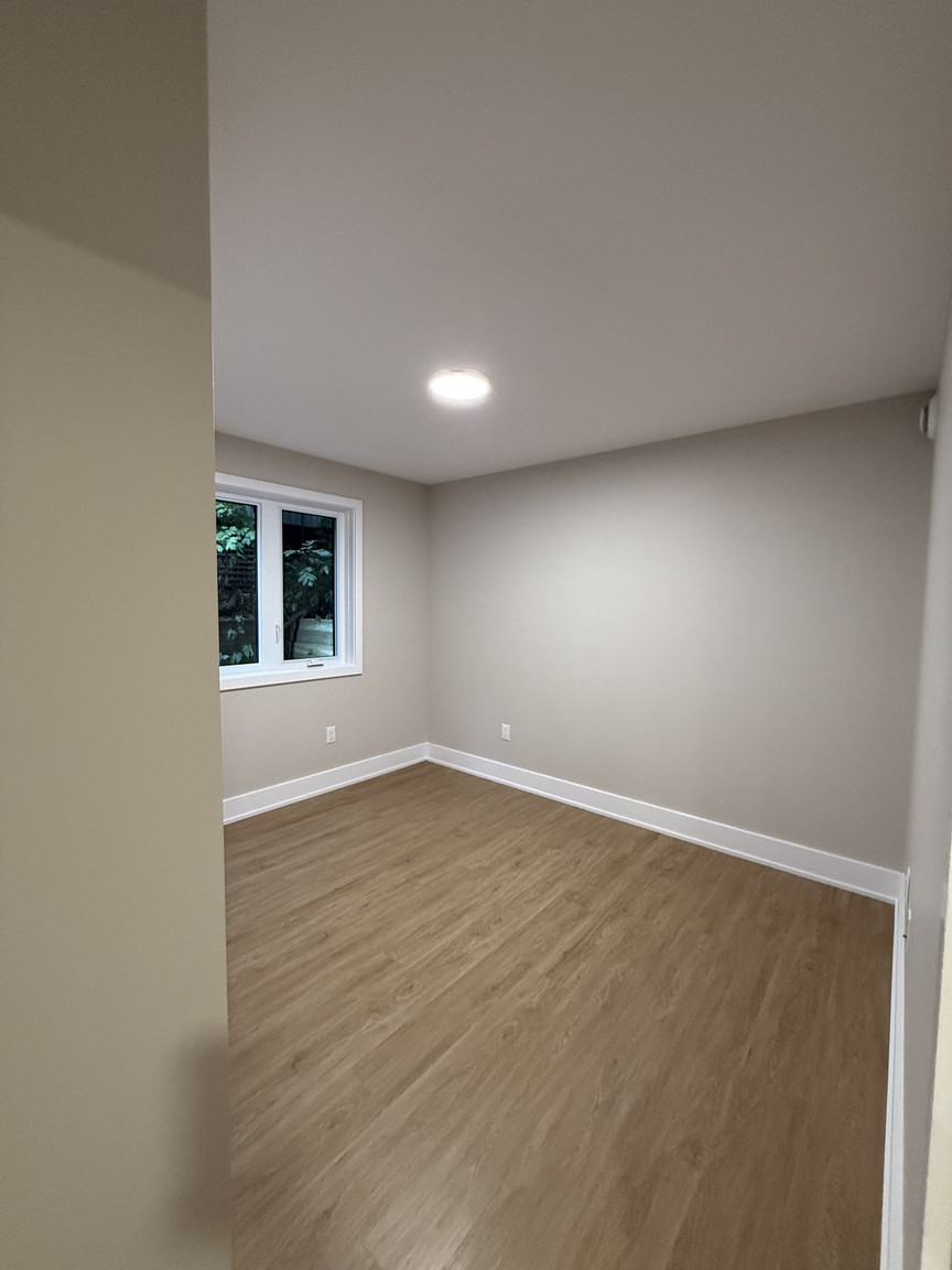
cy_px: 635
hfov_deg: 85.7
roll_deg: -0.5
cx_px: 476
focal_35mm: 14
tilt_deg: -2.9
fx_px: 513
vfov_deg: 102.1
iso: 640
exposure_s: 1/120
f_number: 2.2
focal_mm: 2.22
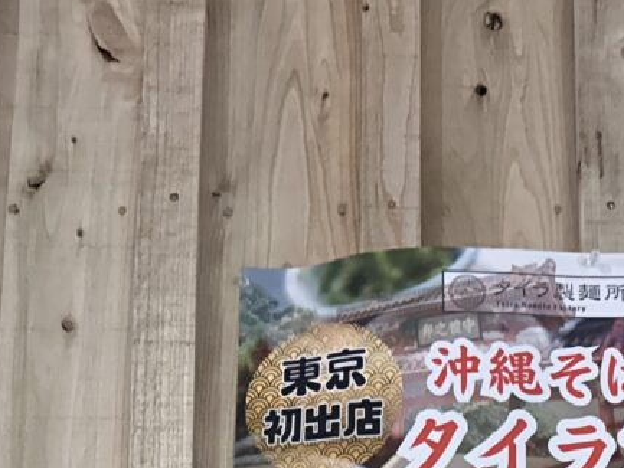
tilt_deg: +12.6
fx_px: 1280
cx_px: 510
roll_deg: +1.5
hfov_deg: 26.8
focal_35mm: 71
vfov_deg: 18.8
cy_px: 655
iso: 1000
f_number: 1.78
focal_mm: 6.76
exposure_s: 1/33
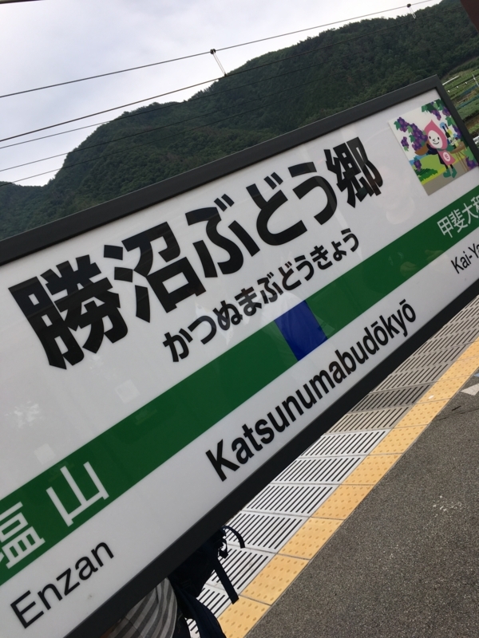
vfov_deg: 61.7
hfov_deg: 48.2
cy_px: 319
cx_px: 240
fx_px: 535
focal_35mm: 29
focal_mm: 4.15
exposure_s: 1/466
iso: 25
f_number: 2.2
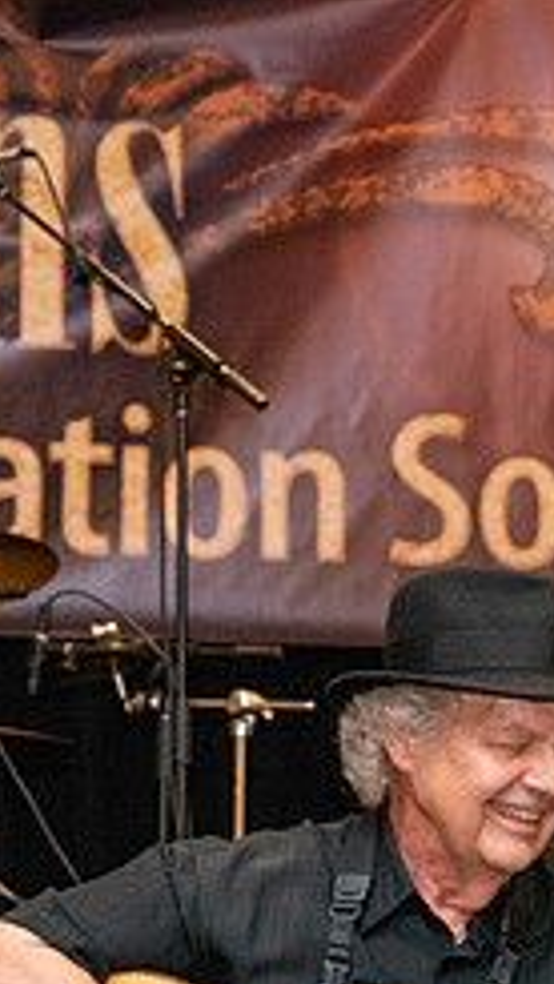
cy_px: 773
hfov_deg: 5.7
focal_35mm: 211
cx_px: -60
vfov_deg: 10.2
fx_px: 5505
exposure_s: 1/200
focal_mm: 85
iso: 6400
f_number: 6.3
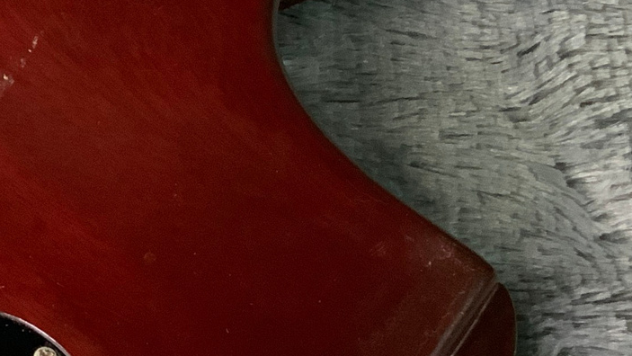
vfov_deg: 10.3
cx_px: -313
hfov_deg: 16.9
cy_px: -106
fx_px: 1928
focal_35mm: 115
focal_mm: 3
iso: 250
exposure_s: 1/50
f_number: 1.8
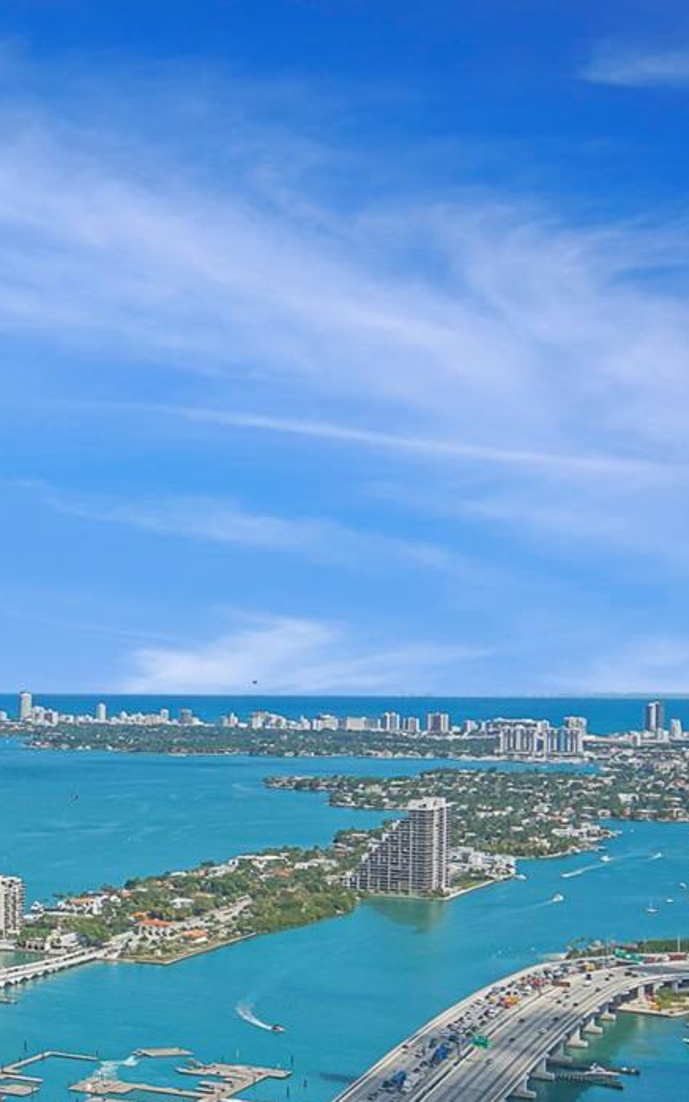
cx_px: -273
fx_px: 1892
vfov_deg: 32.2
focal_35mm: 63
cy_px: 739
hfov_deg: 18.7
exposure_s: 1/640
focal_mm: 18
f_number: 10
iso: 250
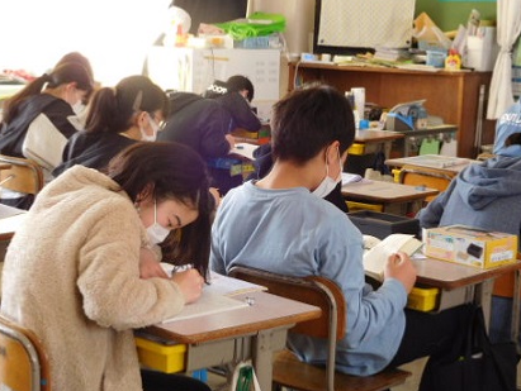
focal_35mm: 77
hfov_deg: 25.3
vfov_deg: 19.2
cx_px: 269
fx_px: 1160
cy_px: 202
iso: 160
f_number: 4.2
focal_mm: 9.8
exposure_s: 1/30
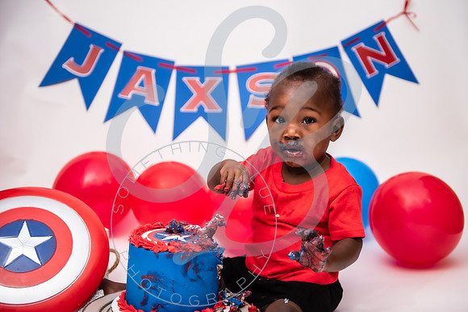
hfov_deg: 32.9
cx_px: 246
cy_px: 156
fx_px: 793
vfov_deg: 22.3
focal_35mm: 61
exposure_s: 1/160
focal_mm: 58
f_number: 2.8
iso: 100
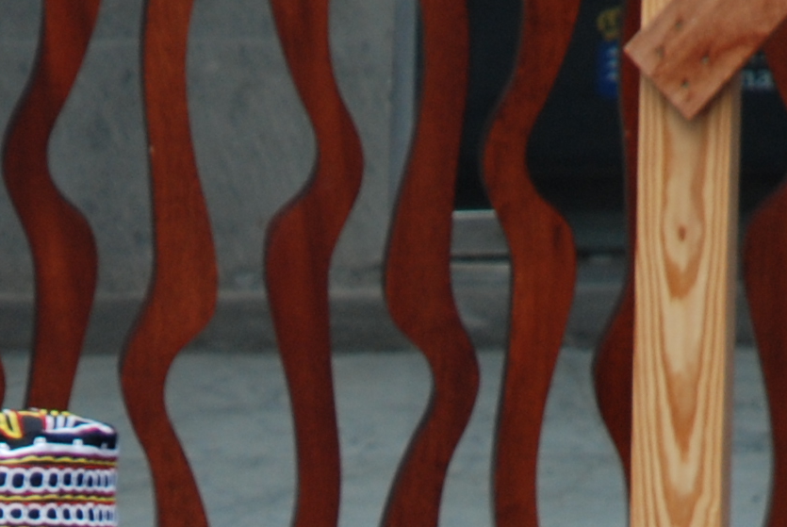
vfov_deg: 1.5
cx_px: 172
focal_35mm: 939
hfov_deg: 2.2
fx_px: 20559
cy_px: 1002
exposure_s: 1/125
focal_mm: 135
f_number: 5.6
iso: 200
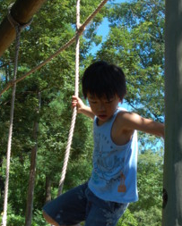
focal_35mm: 70
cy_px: 166
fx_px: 470
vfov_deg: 26.8
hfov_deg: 21.9
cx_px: 79
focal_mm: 28
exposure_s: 1/200
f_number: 7.1
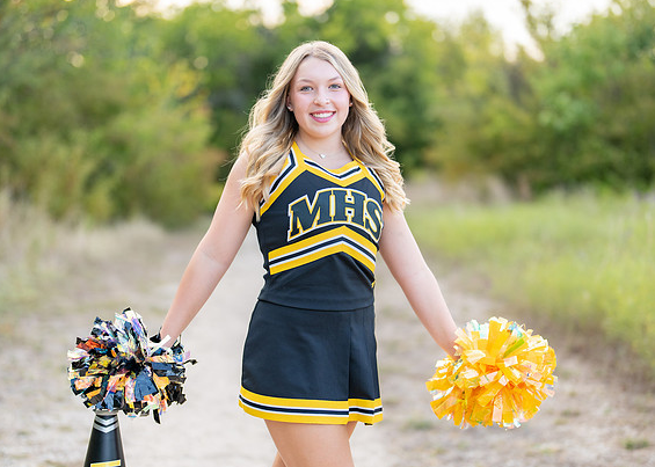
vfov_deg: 21.5
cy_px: 264
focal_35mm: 66
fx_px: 1227
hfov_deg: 29.9
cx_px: 314
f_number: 1.2
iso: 125
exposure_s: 1/400
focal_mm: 50
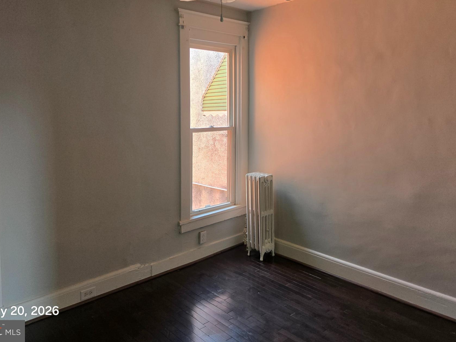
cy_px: 134
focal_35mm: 28
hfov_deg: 63.4
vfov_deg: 49.4
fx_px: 369
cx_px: 235
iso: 160
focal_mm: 5.4
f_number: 1.8
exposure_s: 1/120
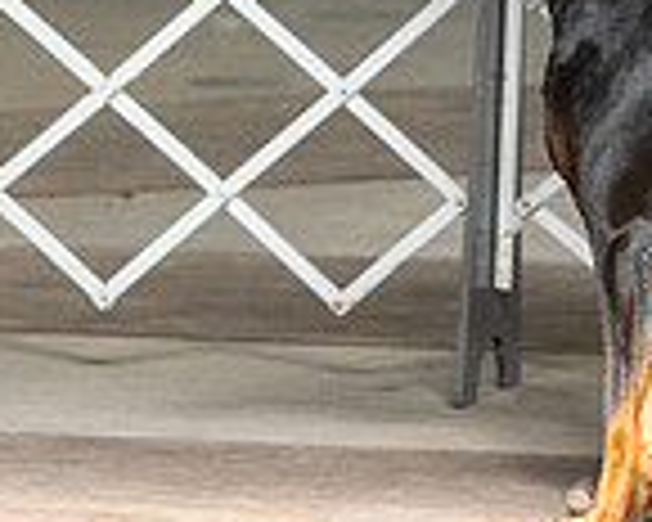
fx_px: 10710
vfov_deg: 2.8
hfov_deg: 3.5
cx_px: 785
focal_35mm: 555
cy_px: -130
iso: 6400
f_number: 5
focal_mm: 127
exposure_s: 1/400
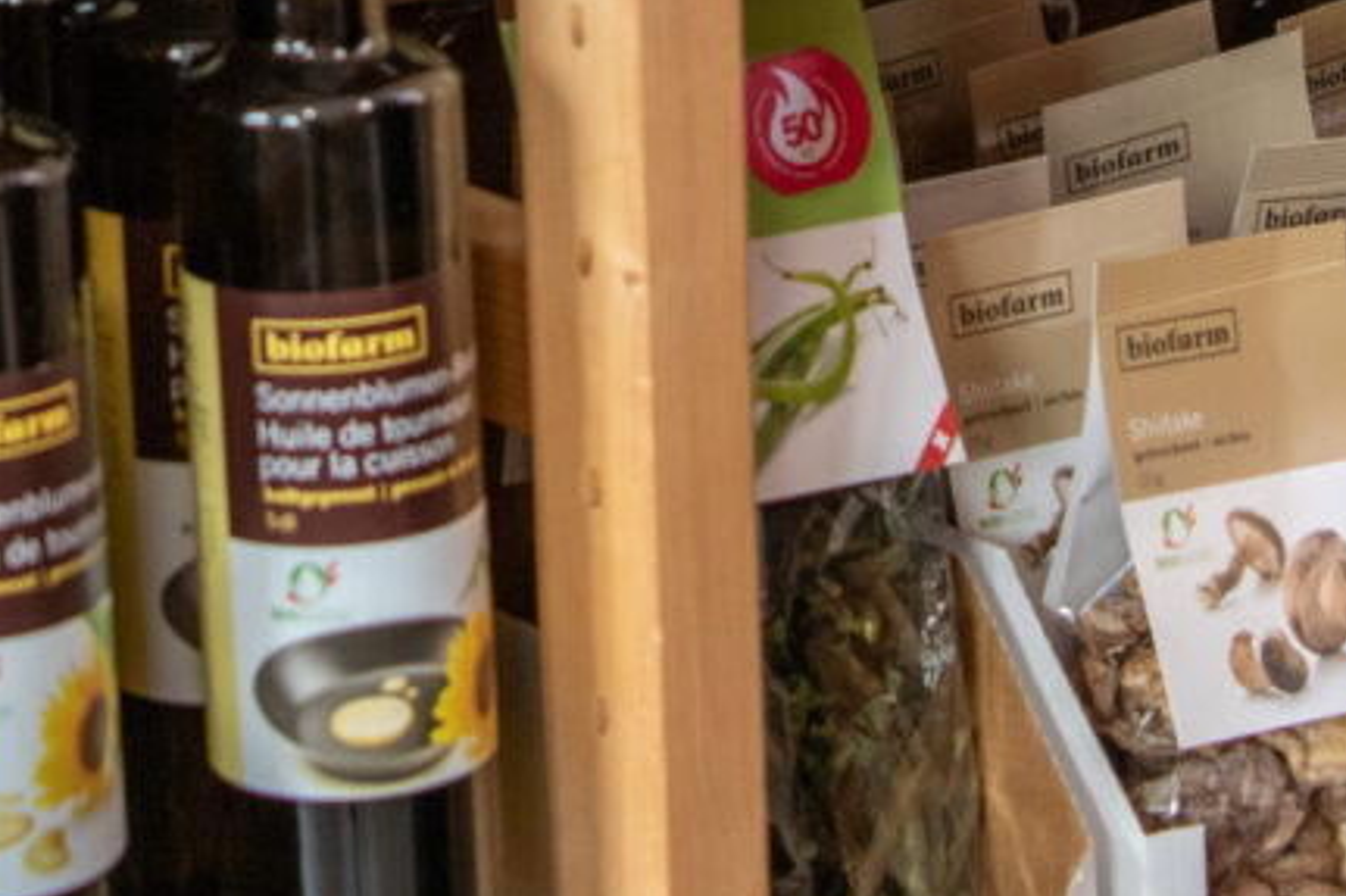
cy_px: -712
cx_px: 459
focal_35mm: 142
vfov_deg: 9.2
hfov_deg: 14.4
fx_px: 5307
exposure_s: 1/125
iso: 250
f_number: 3.5
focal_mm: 34
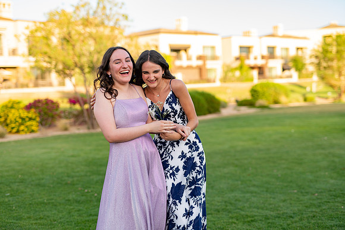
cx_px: 172
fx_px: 479
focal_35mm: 50
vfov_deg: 27.0
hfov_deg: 39.6
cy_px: 115
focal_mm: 50
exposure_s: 1/640
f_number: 2
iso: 100
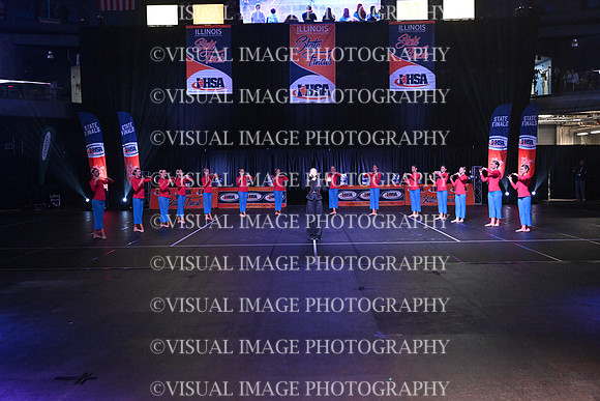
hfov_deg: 49.5
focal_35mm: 39
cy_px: 200
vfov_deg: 34.2
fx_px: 650
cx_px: 300
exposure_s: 1/320
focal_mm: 39
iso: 10000
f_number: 4
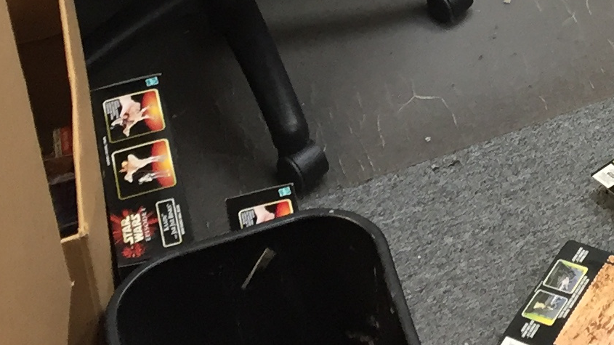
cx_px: 711
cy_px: -409
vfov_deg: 9.2
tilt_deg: -25.7
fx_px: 1986
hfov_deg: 16.9
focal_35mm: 122
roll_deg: +1.4
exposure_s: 1/30
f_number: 2.2
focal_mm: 4.15
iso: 80
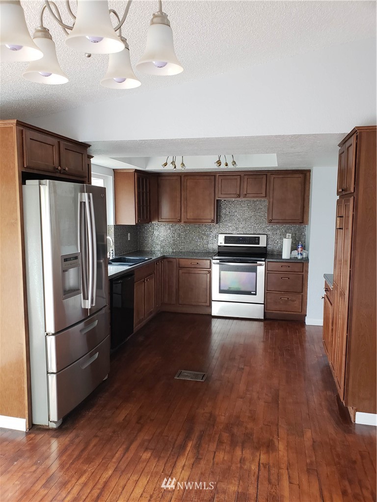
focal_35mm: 26
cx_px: 188
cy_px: 251
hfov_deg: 53.1
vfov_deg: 67.3
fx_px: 378
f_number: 2.4
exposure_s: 1/30
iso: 320
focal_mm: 4.3
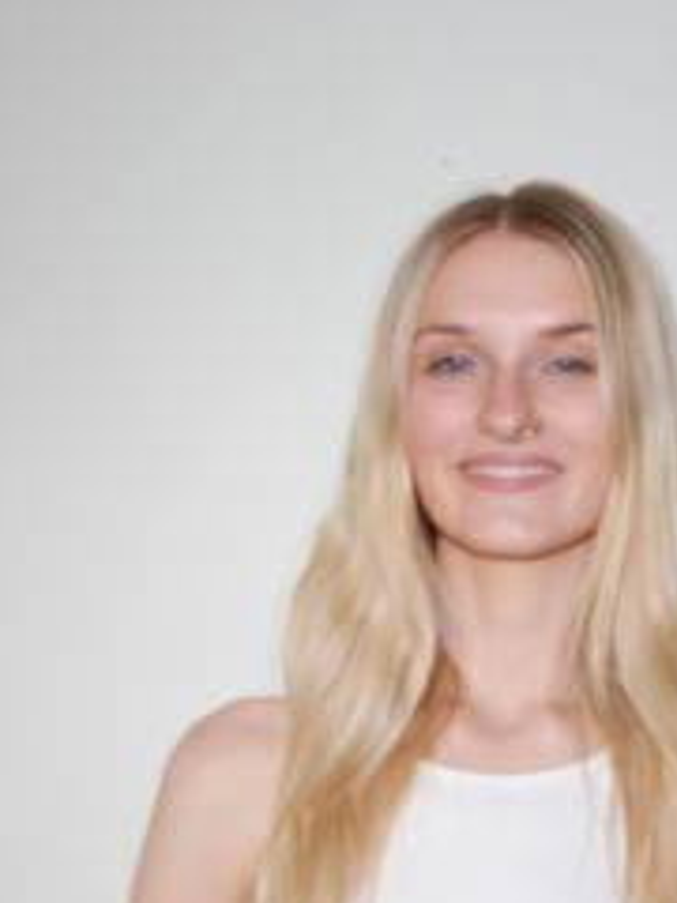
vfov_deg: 33.8
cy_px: 529
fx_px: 1484
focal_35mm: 57
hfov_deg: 25.3
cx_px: 542
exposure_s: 1/15
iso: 200
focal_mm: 21
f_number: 3.8
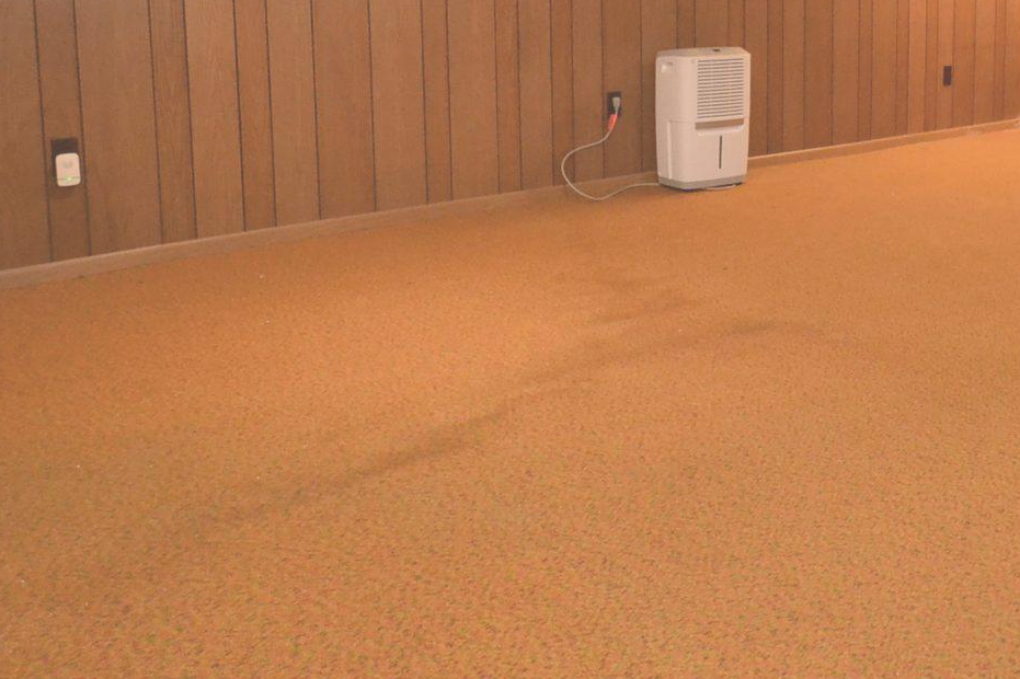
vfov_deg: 36.8
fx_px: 935
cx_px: 749
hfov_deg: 54.9
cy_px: 39
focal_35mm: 33
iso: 3200
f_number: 3.5
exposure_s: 1/60
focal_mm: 10
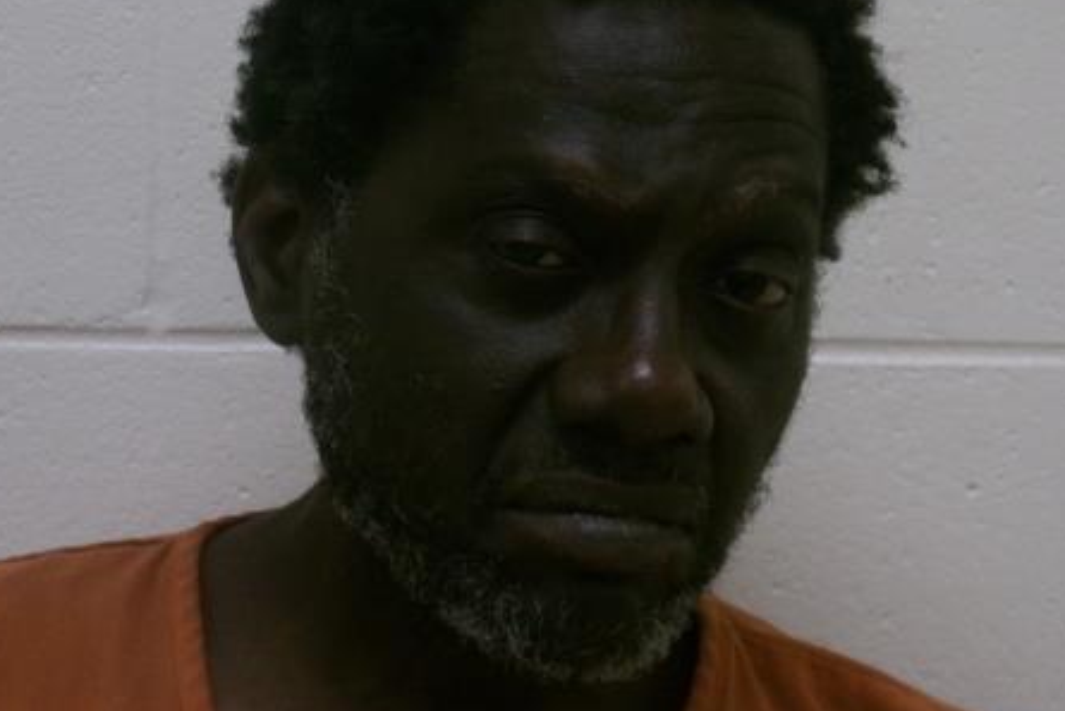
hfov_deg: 17.6
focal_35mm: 116
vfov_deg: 11.8
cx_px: 582
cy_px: 275
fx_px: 3433
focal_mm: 17.5
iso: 800
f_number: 5.2
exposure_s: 1/60
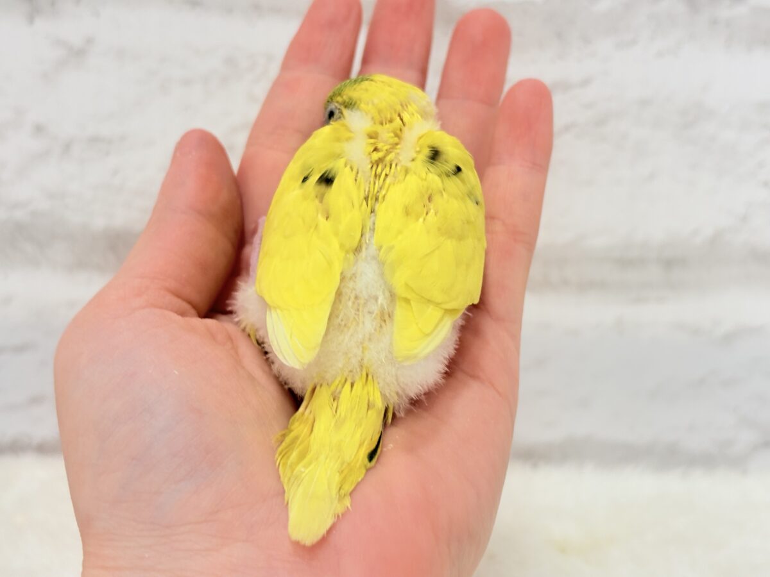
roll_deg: -2.0
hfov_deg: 36.8
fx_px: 1157
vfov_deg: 28.0
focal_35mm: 52
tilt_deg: -17.9
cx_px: 385
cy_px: 288
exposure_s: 1/50
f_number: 1.6
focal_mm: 5.96
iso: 40
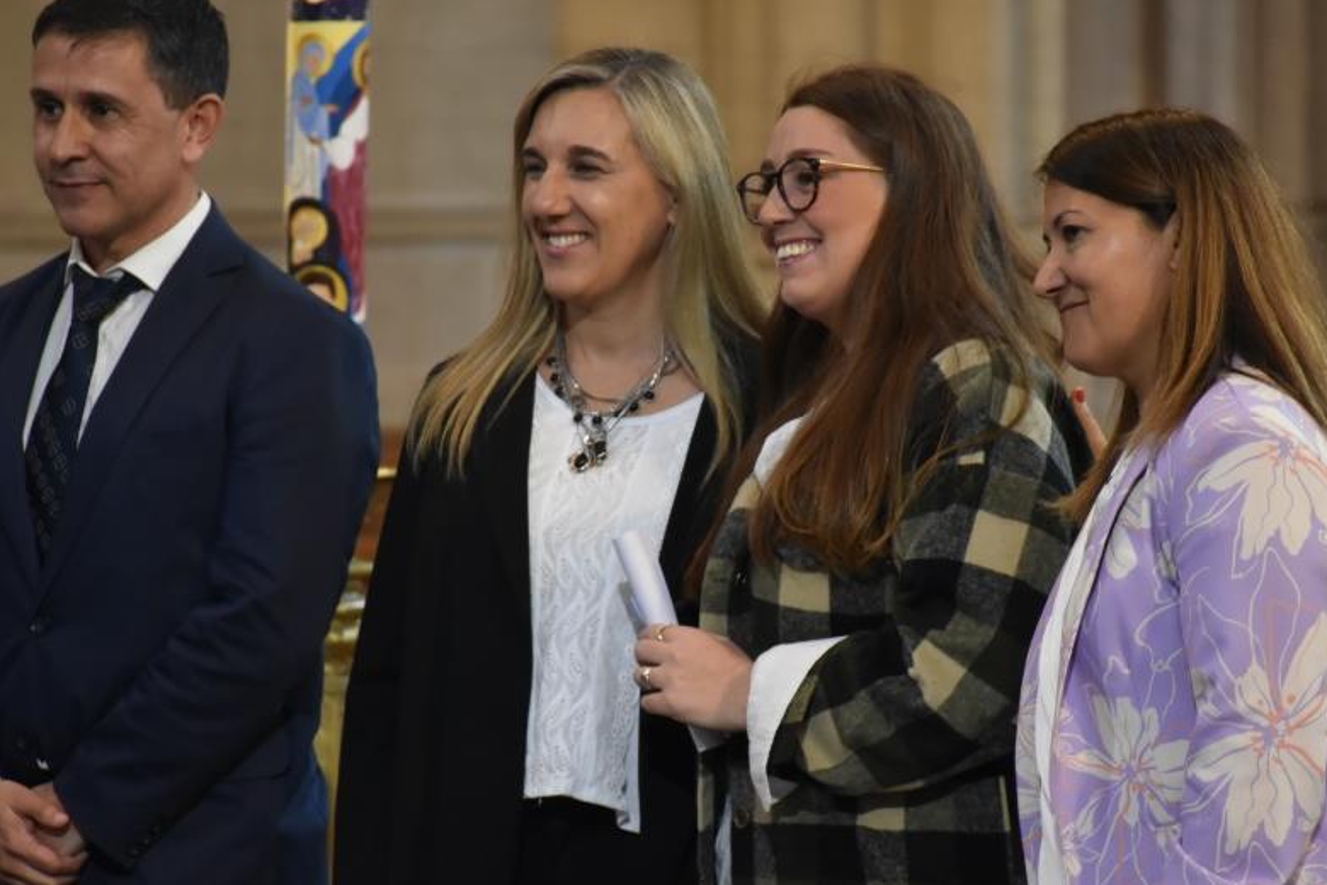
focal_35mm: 256
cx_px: 652
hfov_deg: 8.0
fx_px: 9436
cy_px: 467
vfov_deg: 5.4
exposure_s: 1/15
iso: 2000
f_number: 5.6
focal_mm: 130
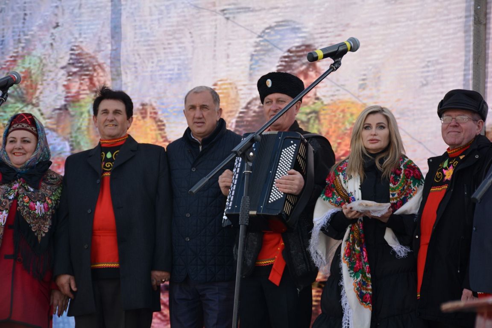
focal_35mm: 128
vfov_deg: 10.8
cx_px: 246
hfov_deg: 16.1
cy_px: 164
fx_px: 1742
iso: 110
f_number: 5.3
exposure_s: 1/200
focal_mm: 85
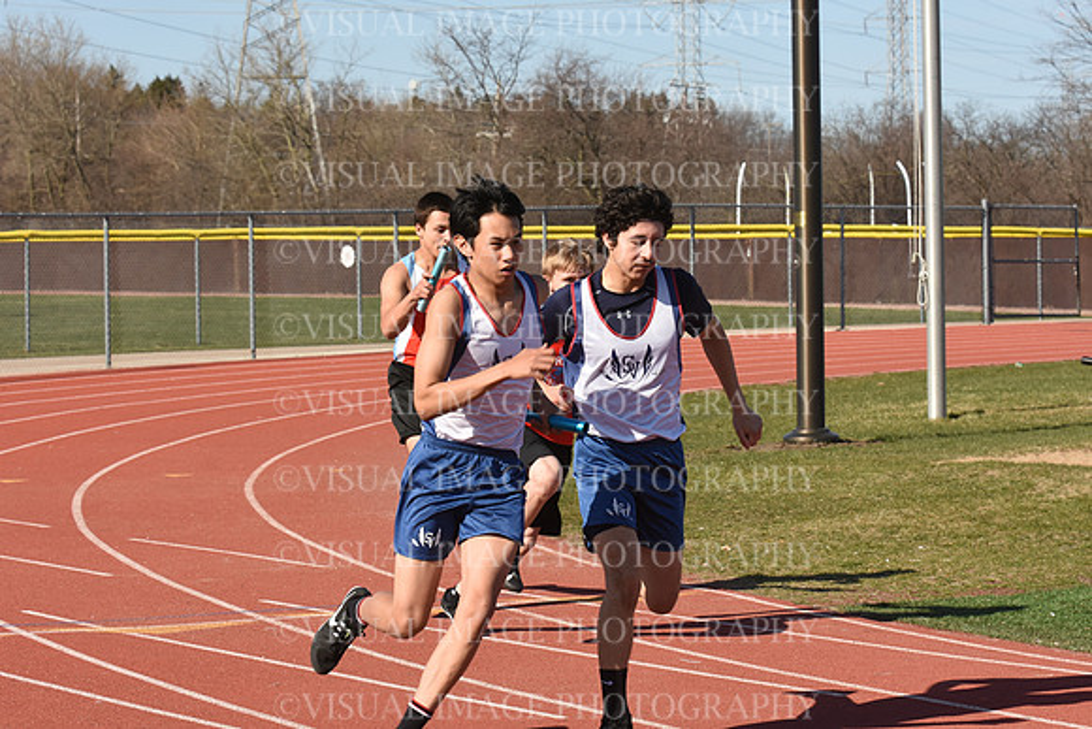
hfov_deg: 17.1
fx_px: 3641
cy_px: 364
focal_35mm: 120
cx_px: 546
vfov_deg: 11.4
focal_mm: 80
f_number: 8
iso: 250
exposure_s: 1/640
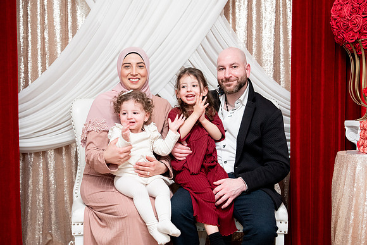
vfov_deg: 29.9
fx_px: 459
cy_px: 122
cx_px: 184
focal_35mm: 45
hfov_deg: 43.6
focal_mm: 45
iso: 3200
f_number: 2.8
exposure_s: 1/160
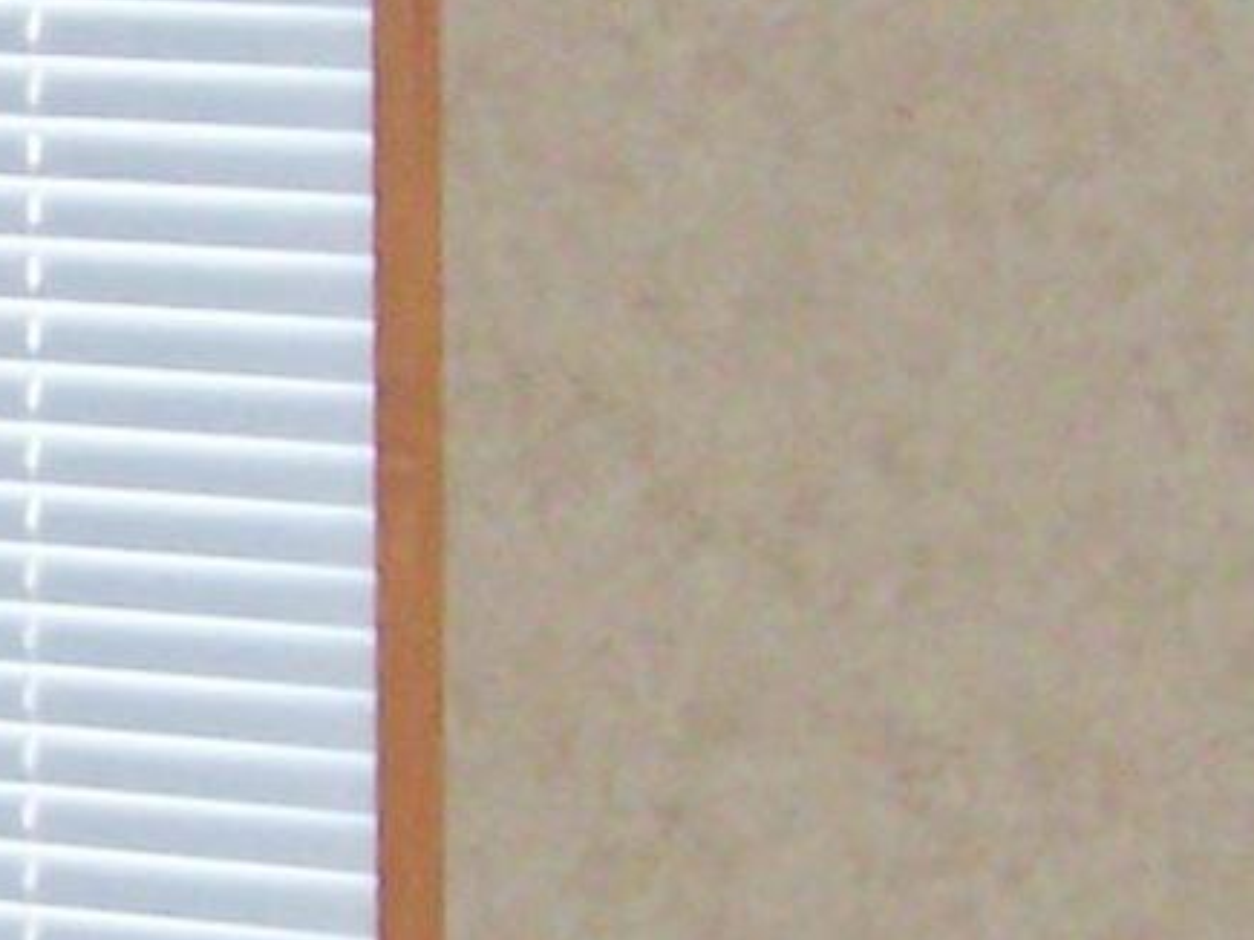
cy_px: 640
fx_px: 9489
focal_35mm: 262
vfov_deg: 5.7
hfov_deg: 7.3
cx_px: -1248
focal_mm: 6.3
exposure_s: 1/60
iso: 80
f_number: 2.8
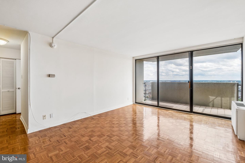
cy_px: 82
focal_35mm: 15
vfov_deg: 77.3
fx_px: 102
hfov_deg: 100.4
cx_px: 122
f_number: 8
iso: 250
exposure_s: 1/60
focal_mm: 10
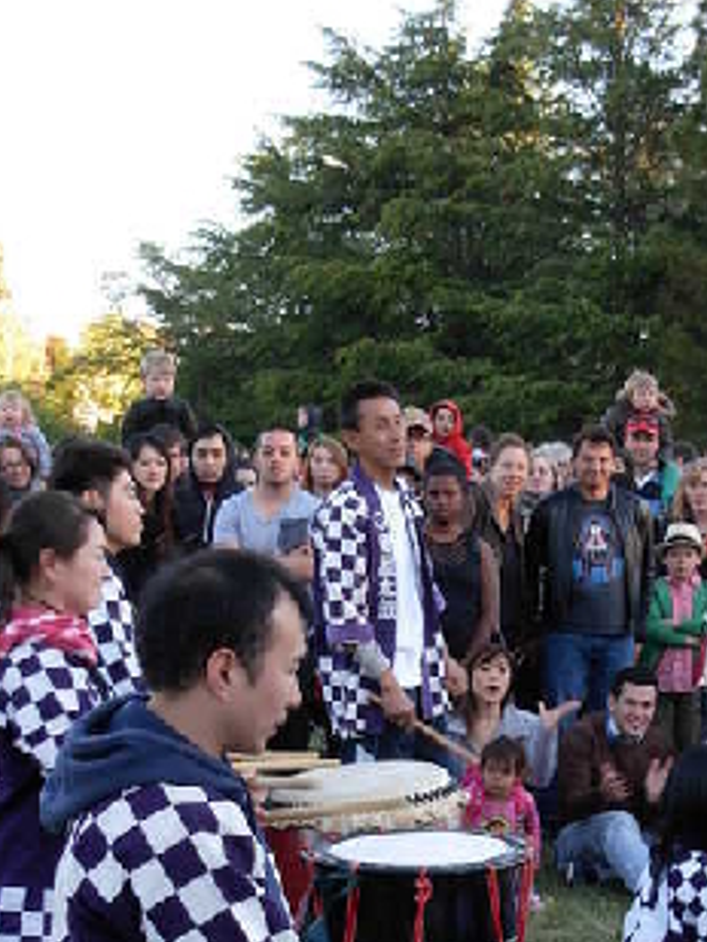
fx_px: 2449
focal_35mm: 90
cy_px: 723
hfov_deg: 16.4
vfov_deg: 21.5
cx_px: 390
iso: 79
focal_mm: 9.5
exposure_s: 1/57
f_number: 3.3
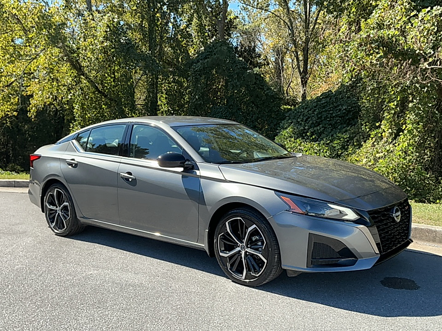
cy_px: 166
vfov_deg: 48.2
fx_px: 370
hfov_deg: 61.7
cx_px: 221
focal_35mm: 29
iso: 25
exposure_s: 1/770
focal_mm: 3
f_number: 1.8
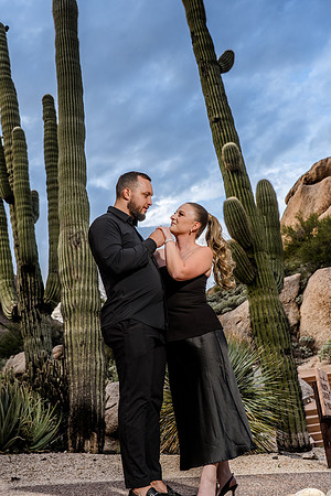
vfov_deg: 46.4
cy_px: 248
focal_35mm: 42
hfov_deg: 31.9
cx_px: 166
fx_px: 579
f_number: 5.6
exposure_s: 1/250
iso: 250
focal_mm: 42
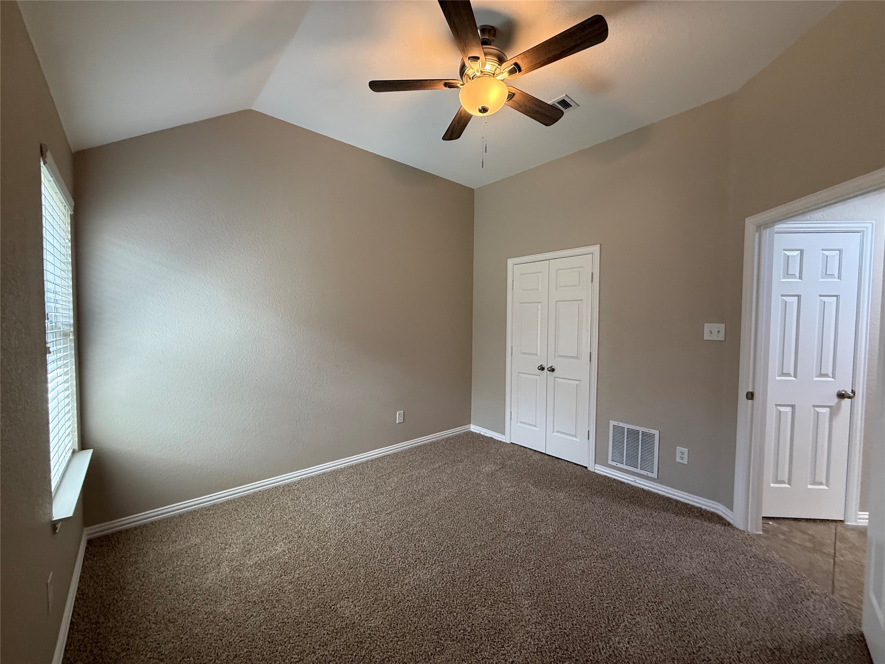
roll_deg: -1.2
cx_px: 442
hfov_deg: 102.1
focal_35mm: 14
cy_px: 332
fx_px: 358
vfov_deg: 85.7
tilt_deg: -1.5
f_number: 2.2
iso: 250
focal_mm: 2.22
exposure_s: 1/120
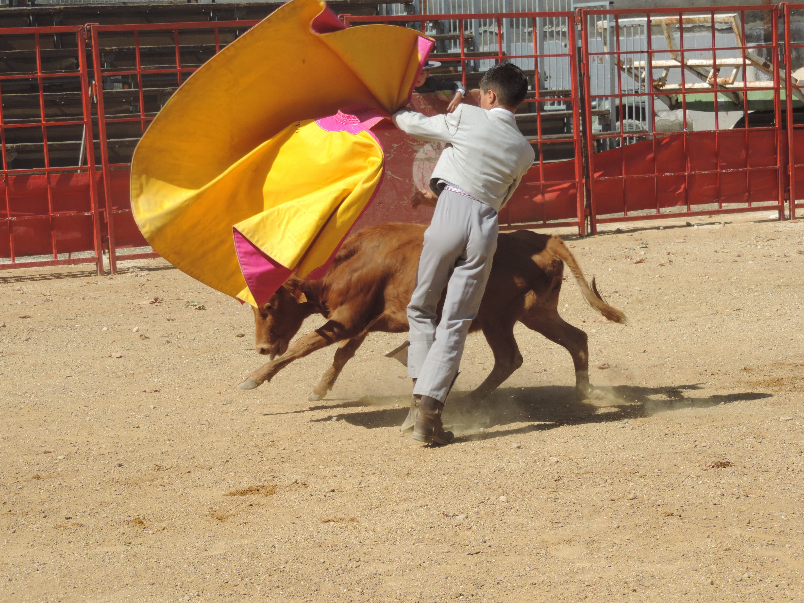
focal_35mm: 120
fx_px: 2787
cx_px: 402
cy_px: 302
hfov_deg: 16.4
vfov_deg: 12.3
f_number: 4.2
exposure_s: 1/640
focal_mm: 21.4
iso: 80
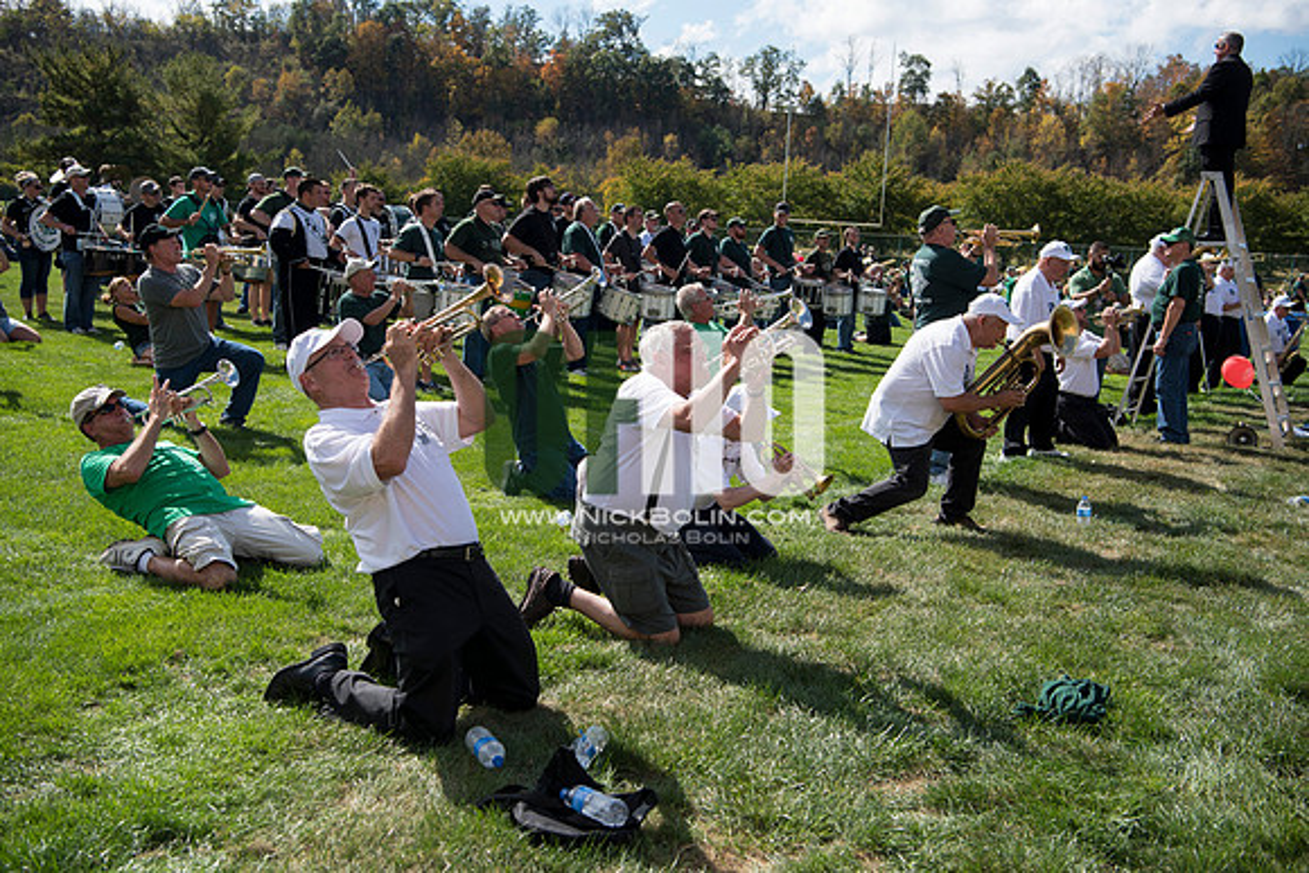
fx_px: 1382
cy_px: 436
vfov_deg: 35.1
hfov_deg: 50.7
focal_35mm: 38
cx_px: 654
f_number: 4.5
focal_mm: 38
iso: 250
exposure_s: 1/1600
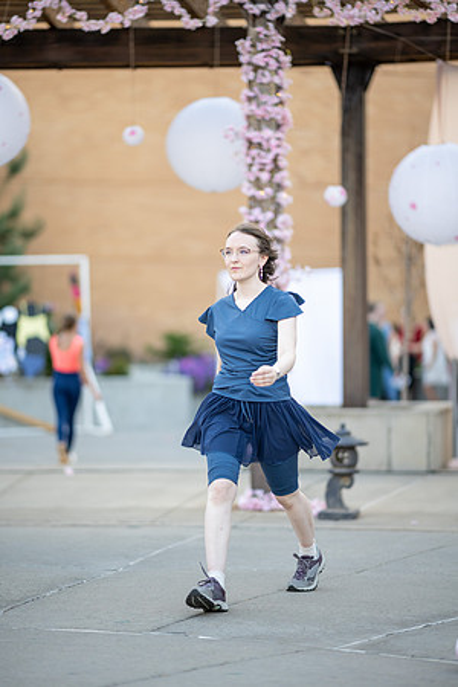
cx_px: 229
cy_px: 344
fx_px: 2004
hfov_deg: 13.0
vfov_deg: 19.5
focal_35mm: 105
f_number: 1.4
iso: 400
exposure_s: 1/1000
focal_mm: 105
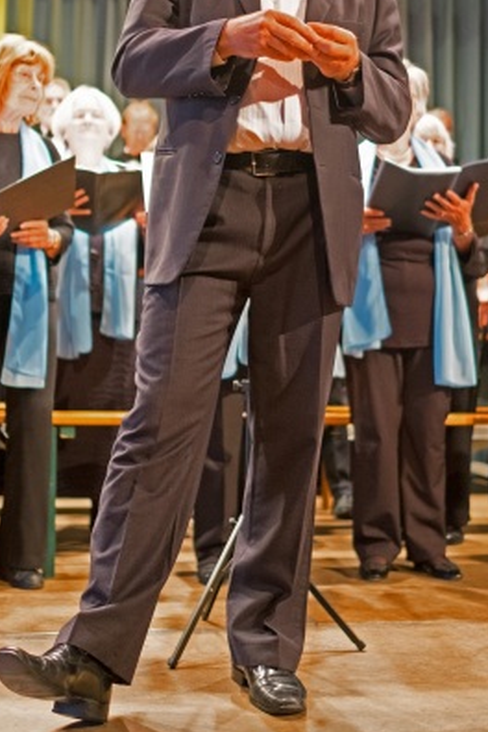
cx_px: 222
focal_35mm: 53
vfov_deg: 37.2
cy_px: 259
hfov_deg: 25.5
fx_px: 1078
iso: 1600
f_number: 1.4
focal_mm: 23
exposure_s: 1/125
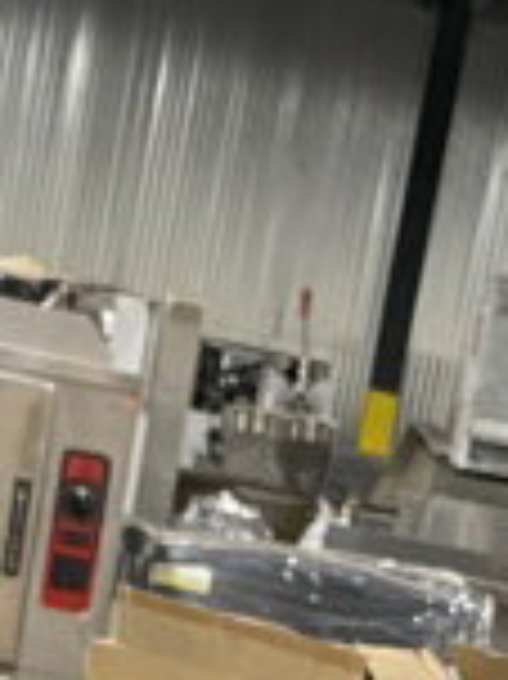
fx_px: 2743
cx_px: 346
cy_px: 1106
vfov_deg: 13.1
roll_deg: -11.6
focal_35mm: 140
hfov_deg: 10.6
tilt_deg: -12.0
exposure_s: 1/60
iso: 200
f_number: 1.8
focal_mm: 4.25
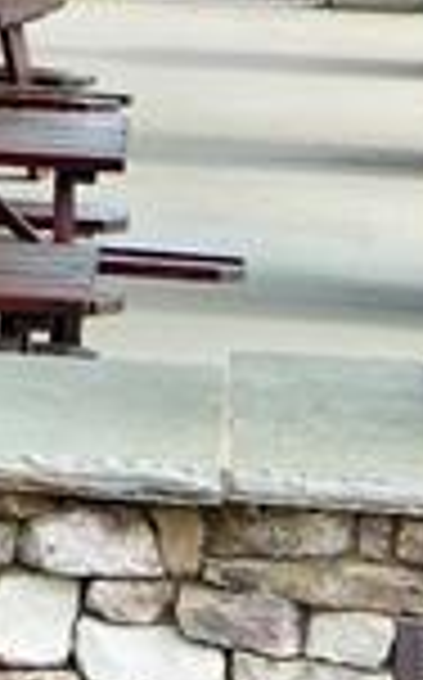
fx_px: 3718
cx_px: -810
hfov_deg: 6.1
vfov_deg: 10.0
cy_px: -459
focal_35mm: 201
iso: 100
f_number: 2.8
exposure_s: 1/374
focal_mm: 10.57
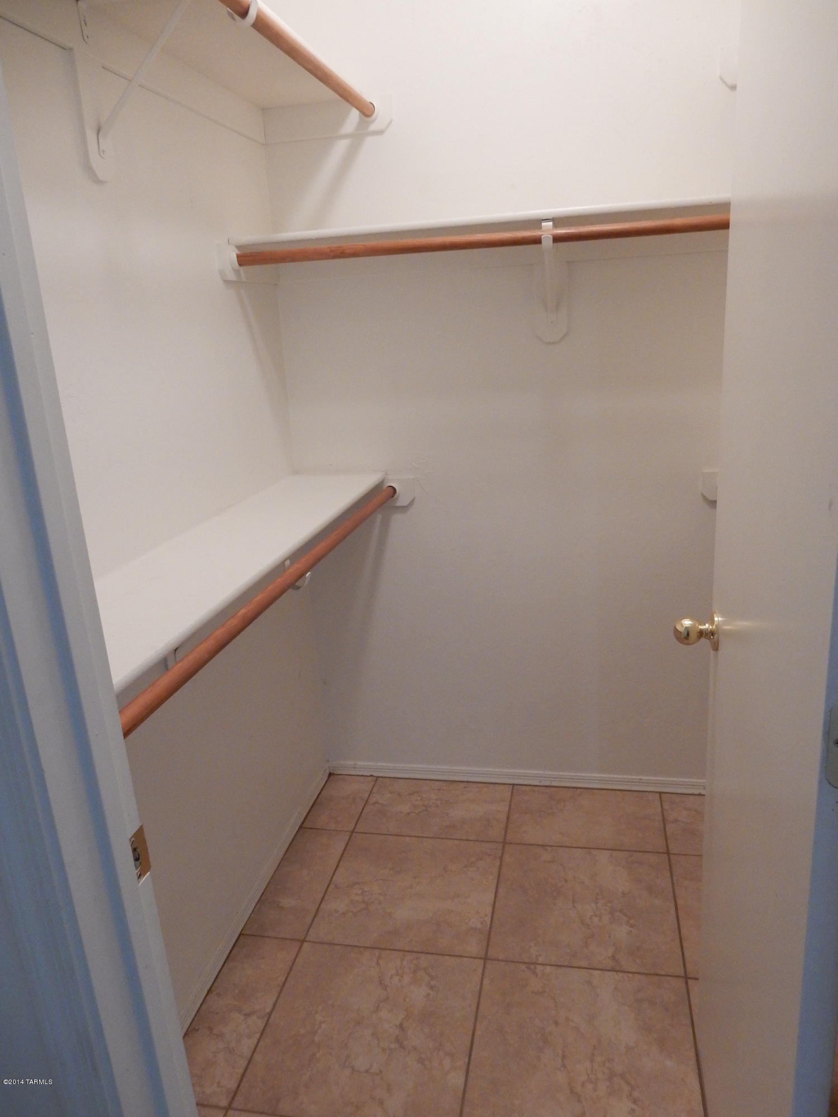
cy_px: 558
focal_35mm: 25
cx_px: 419
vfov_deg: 69.4
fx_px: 807
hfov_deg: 54.9
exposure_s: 1/25
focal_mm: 4.5
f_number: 3.7
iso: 400
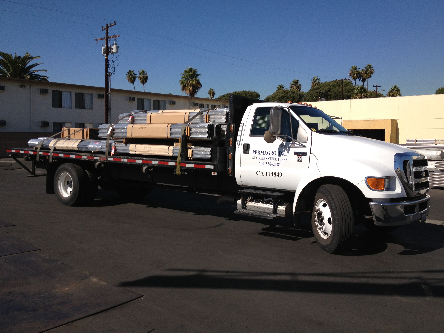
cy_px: 166
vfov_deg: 40.7
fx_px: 449
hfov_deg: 52.6
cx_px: 222
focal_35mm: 35
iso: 50
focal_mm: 4.28
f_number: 2.4
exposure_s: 1/2513
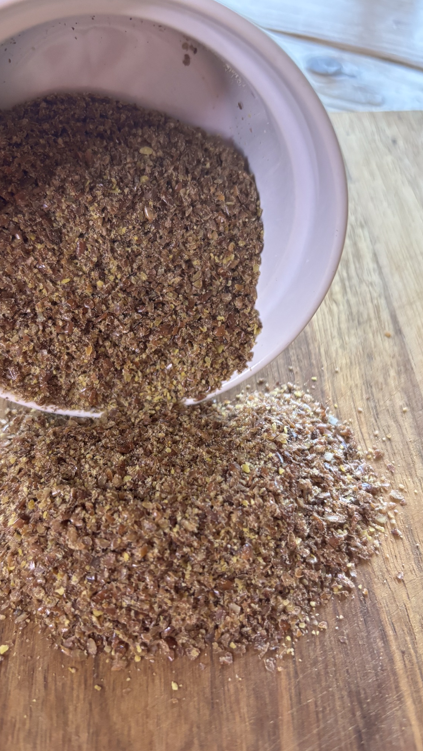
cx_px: 190
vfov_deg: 66.1
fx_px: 578
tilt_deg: -55.7
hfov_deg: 40.1
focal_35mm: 29
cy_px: 371
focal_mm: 5.96
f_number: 1.6
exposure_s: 1/60
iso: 400
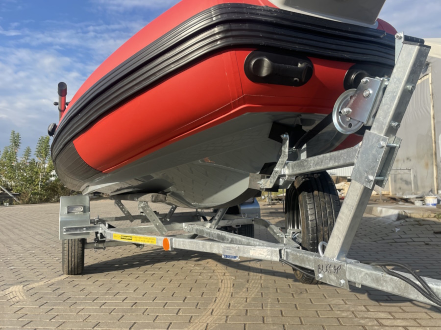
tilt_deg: +2.3
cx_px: 220
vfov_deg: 53.1
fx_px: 331
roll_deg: +1.1
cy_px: 165
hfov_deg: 67.3
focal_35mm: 26
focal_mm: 4.2
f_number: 1.6
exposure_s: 1/1887
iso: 32
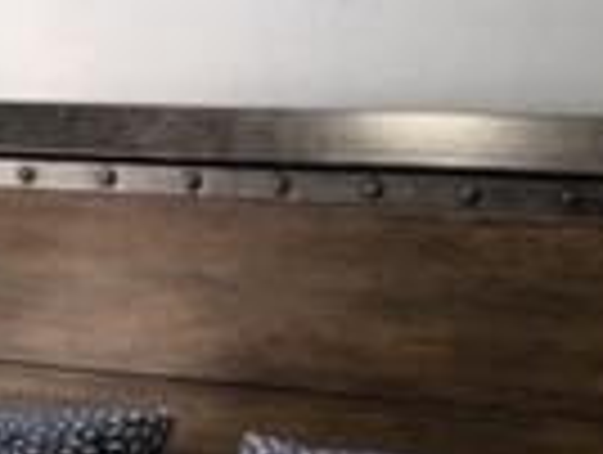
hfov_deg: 13.2
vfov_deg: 10.0
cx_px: 94
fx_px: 2583
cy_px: 315
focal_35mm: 148
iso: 40
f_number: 2.4
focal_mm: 3.3
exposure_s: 1/30
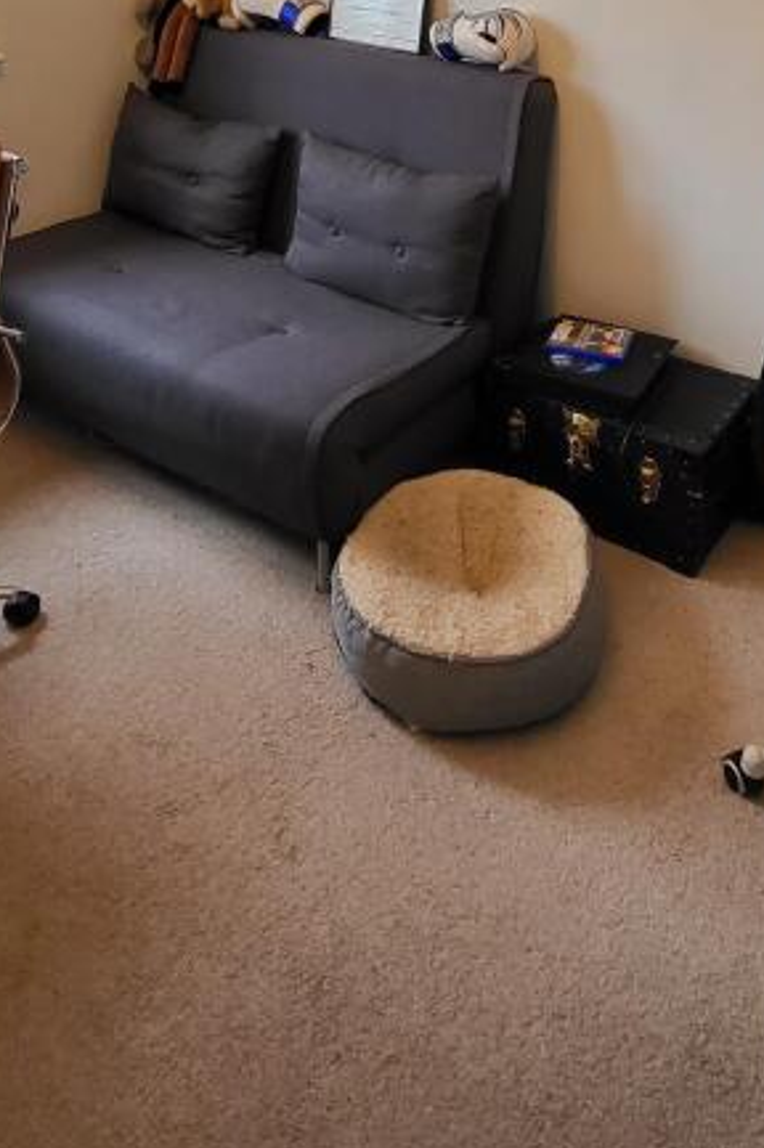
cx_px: 454
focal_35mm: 32
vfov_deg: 52.6
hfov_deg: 40.9
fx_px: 1020
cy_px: 146
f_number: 2.2
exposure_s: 1/50
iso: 160
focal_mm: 1.74
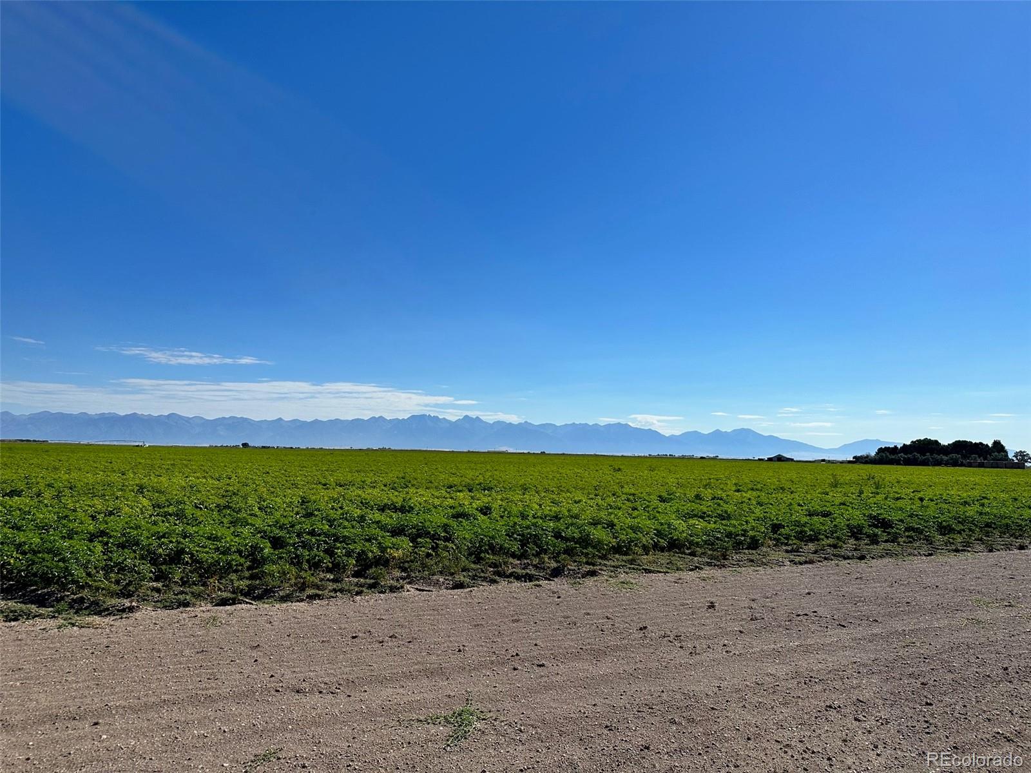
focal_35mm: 24
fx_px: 715
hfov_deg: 71.6
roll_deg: -1.1
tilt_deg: +3.7
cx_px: 516
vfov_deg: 56.8
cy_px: 386
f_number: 1.78
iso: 80
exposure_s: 1/9709
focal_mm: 6.86
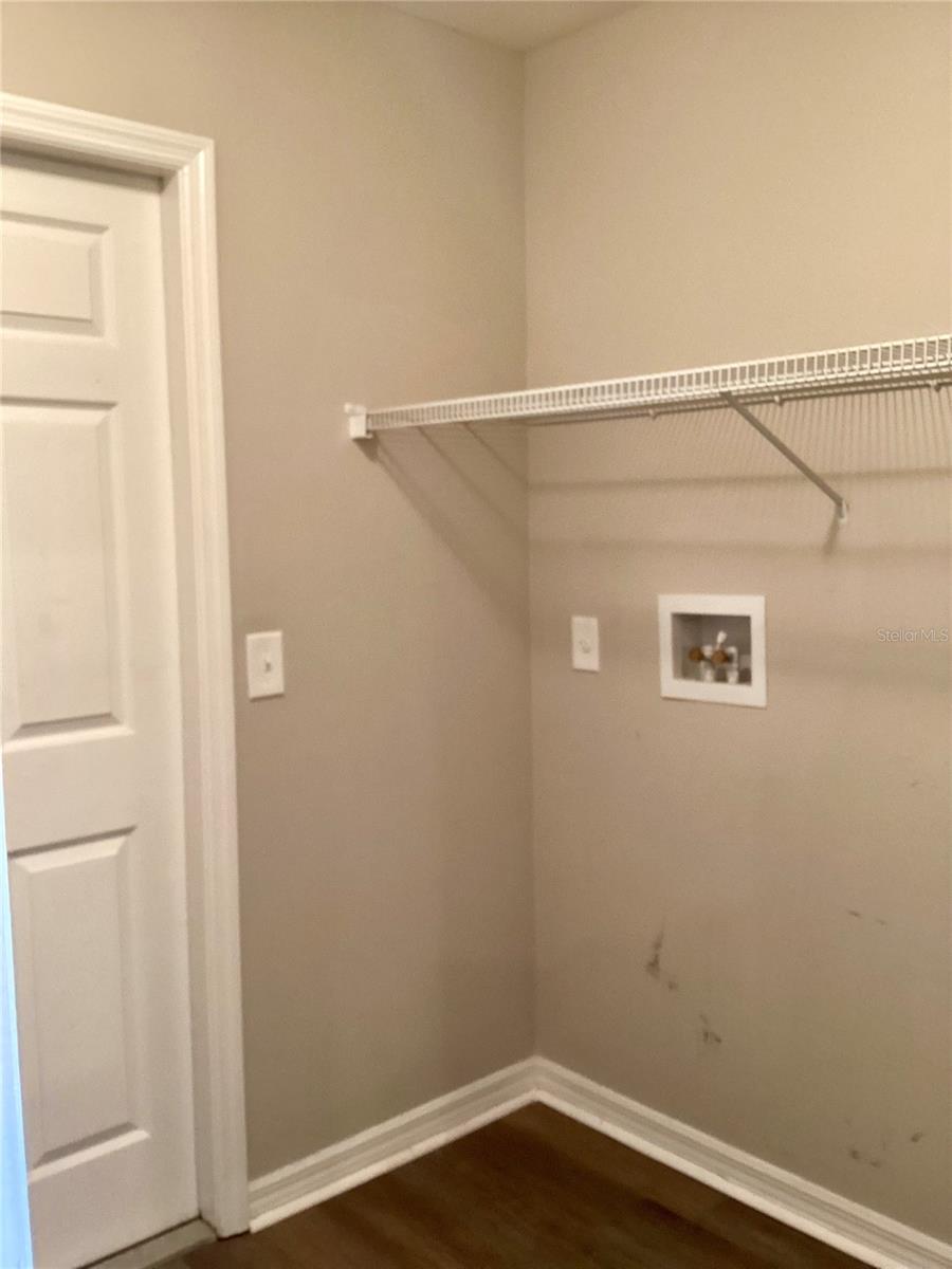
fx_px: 1137
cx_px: 476
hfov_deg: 45.4
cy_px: 634
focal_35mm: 31
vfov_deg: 58.4
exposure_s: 1/50
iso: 250
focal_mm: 3.3
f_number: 2.4
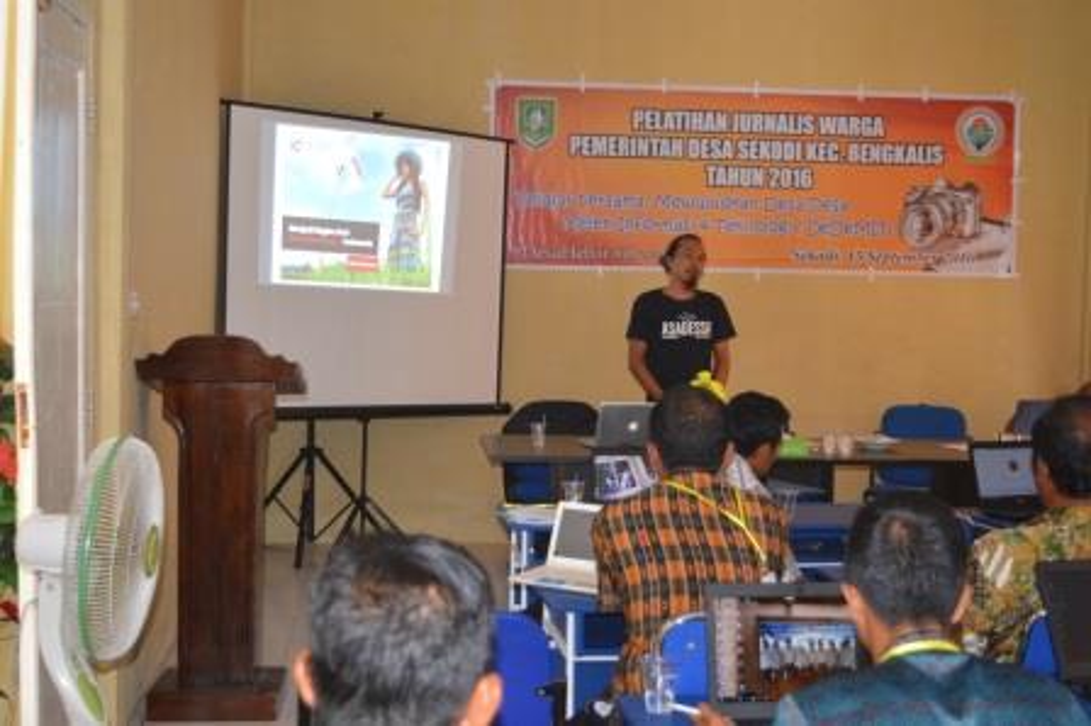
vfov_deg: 26.4
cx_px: 546
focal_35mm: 51
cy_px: 363
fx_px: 1544
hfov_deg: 38.9
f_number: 4.5
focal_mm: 34
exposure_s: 1/60
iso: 900
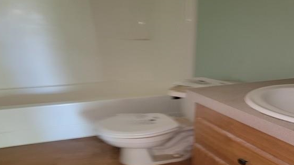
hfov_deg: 64.3
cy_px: 108
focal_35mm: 30
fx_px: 234
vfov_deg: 38.6
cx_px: 154
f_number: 1.8
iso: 200
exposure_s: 1/9.99
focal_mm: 6.7
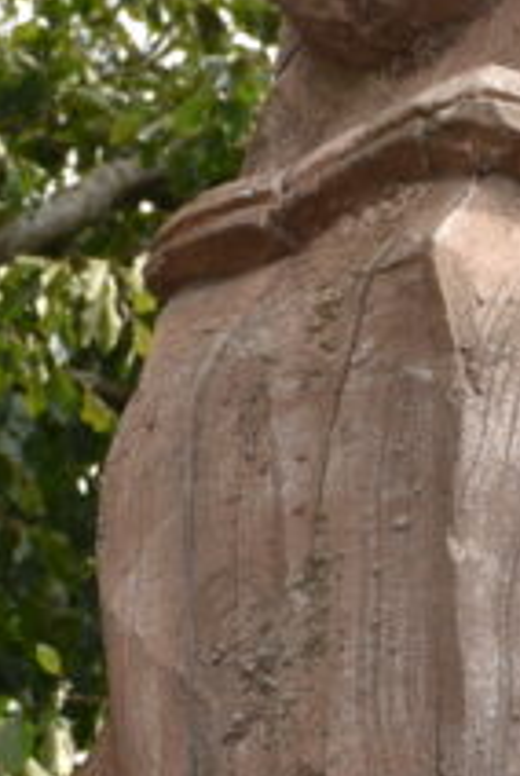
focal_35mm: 405
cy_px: 725
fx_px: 8746
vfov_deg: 5.1
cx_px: 335
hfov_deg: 3.4
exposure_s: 1/200
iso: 100
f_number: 6.3
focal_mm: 56
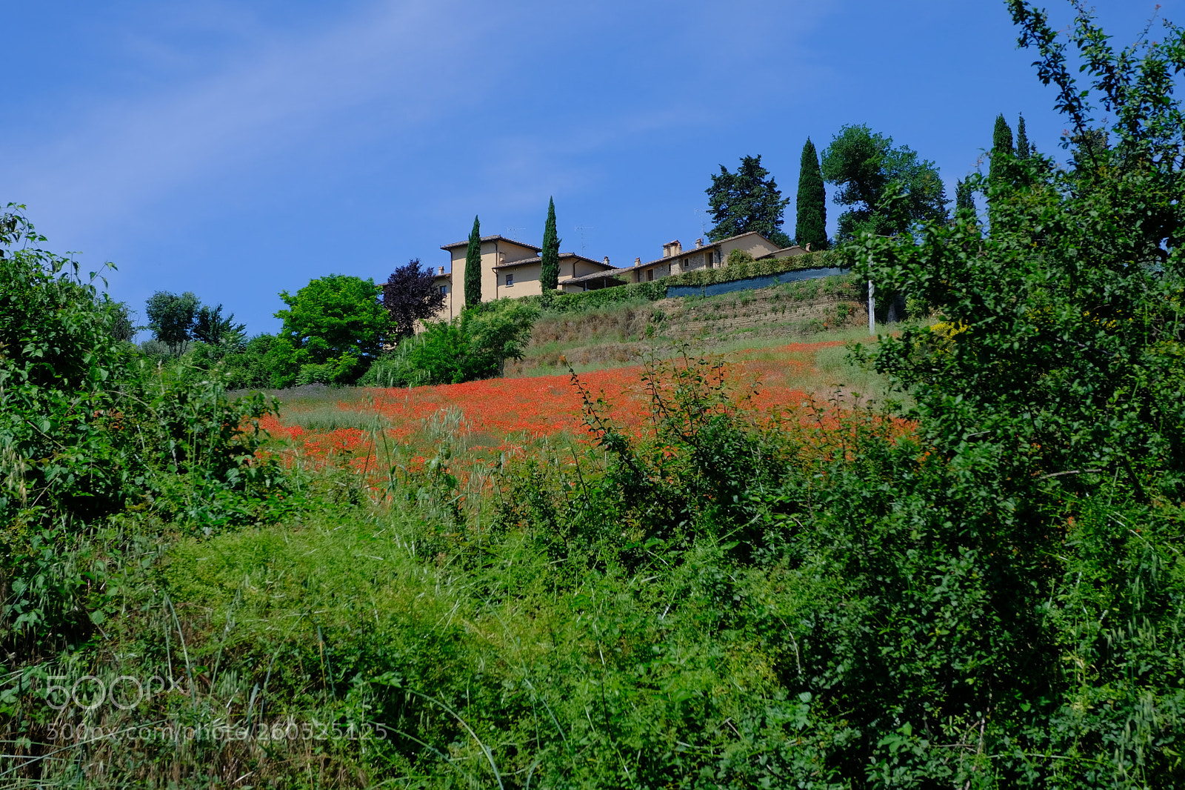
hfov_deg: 24.5
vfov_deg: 16.4
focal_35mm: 83
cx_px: 592
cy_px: 395
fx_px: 2731
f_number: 11
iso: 400
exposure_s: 1/125
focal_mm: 55
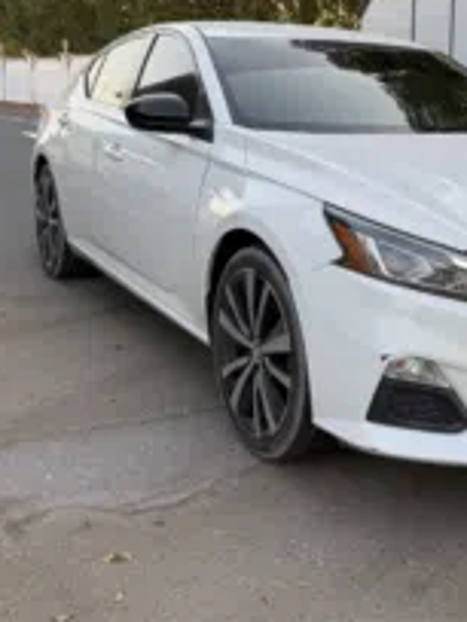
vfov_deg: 40.1
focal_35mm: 47
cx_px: 391
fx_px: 845
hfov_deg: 30.0
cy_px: 223
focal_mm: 6.76
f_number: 1.78
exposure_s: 1/488
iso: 80
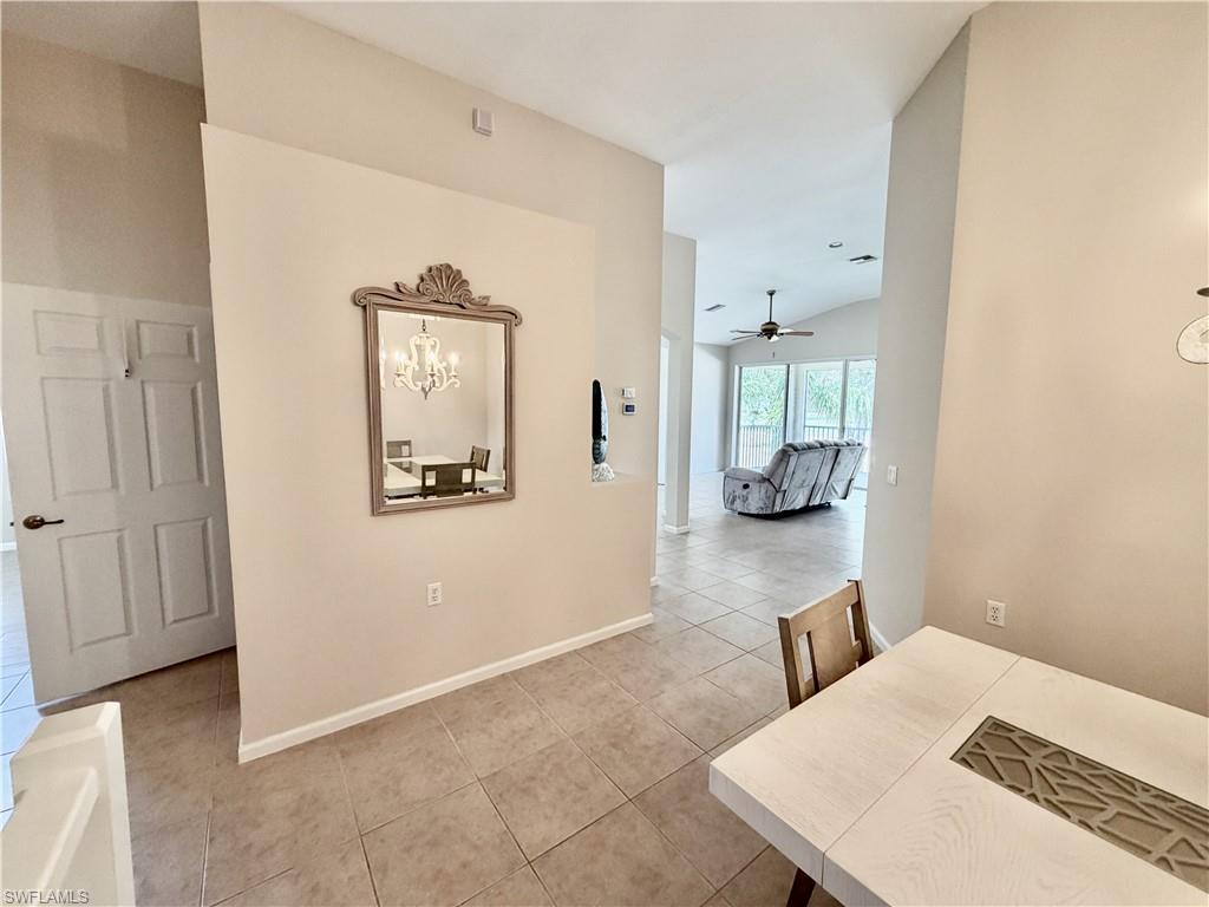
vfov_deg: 85.7
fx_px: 489
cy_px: 454
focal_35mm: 14
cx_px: 604
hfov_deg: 102.1
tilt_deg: -6.0
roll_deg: -0.6
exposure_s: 1/60
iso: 200
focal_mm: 2.22
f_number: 2.2
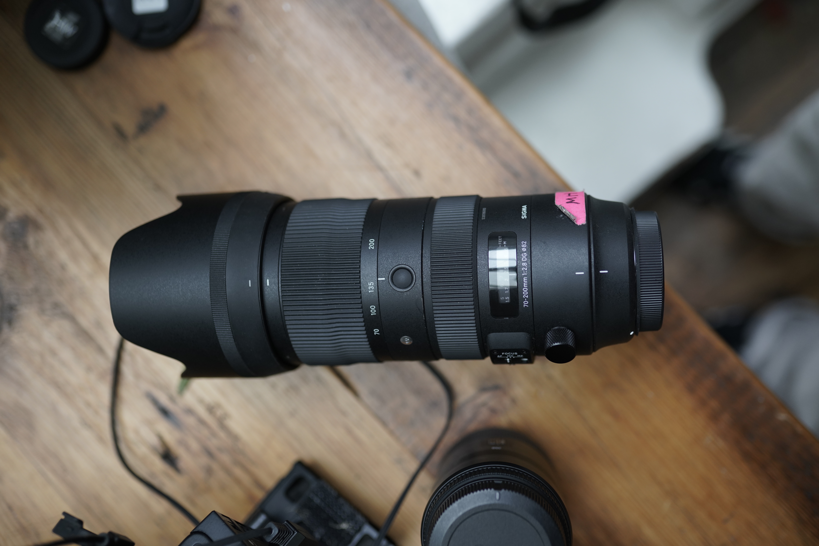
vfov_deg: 37.9
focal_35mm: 35
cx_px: 410
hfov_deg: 54.4
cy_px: 273
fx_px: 796
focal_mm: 35
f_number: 2
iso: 800
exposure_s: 1/400
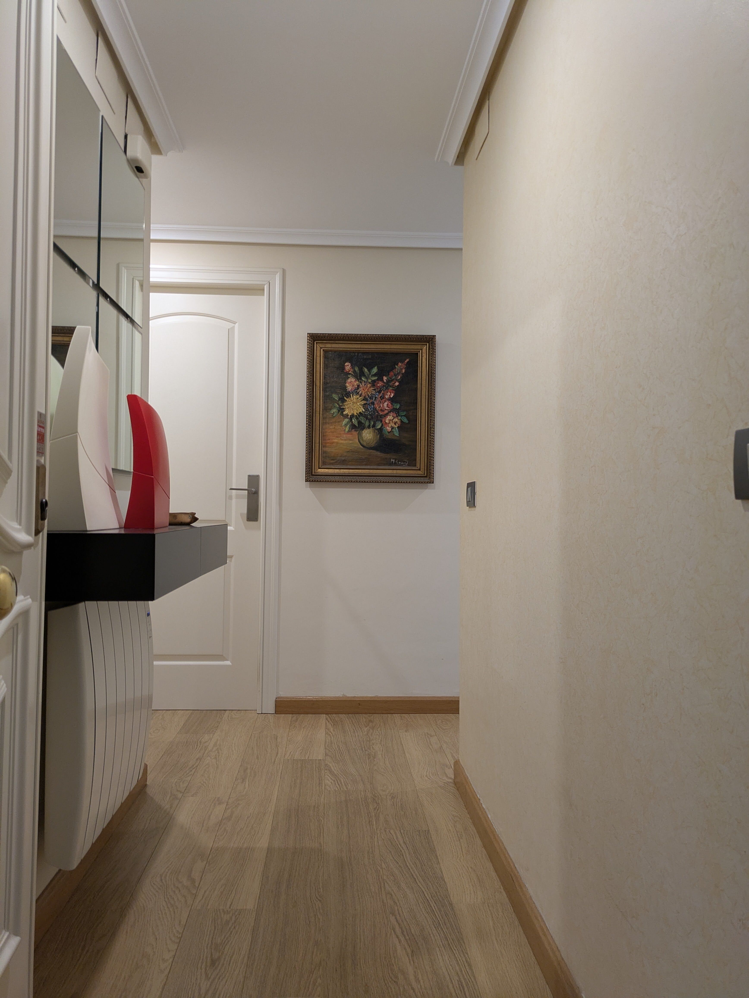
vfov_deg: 69.4
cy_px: 499
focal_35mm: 25
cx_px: 374
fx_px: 721
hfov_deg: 54.9
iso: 327
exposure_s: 1/50
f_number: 1.89
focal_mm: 5.43
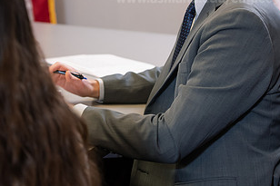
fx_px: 1026
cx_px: 75
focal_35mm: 132
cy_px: 18
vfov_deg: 10.3
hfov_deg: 15.5
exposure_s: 1/160
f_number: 3.5
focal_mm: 70
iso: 1250
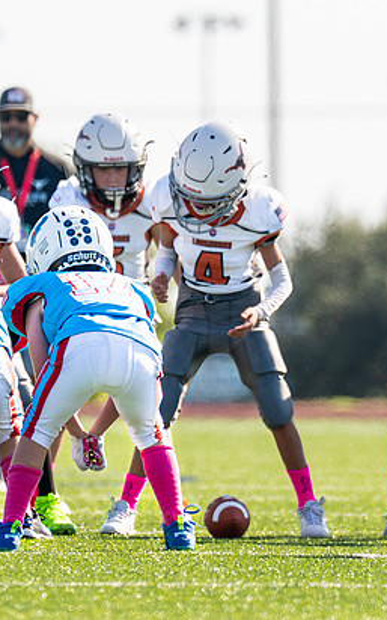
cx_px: 221
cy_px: 250
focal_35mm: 736
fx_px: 12416
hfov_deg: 1.8
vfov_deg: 2.9
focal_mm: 200
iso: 100
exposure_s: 1/1250
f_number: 2.8
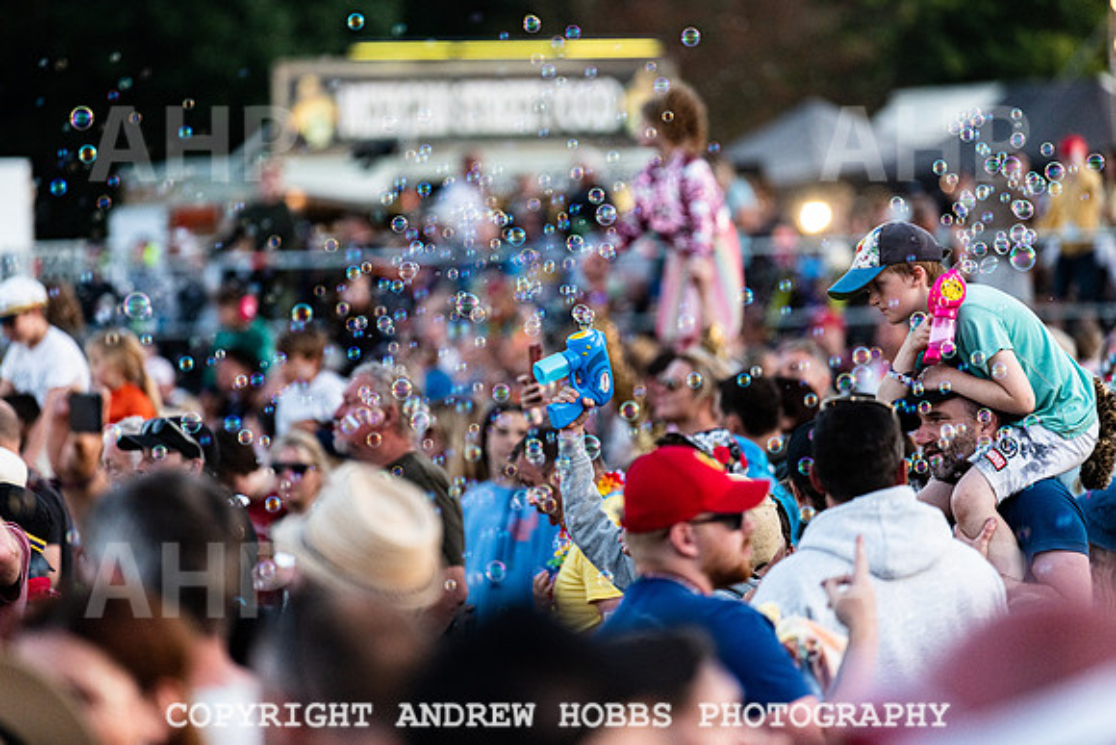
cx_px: 558
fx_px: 6496
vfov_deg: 6.6
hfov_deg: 9.8
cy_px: 372
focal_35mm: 210
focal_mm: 200
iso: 800
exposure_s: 1/1000
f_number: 2.8
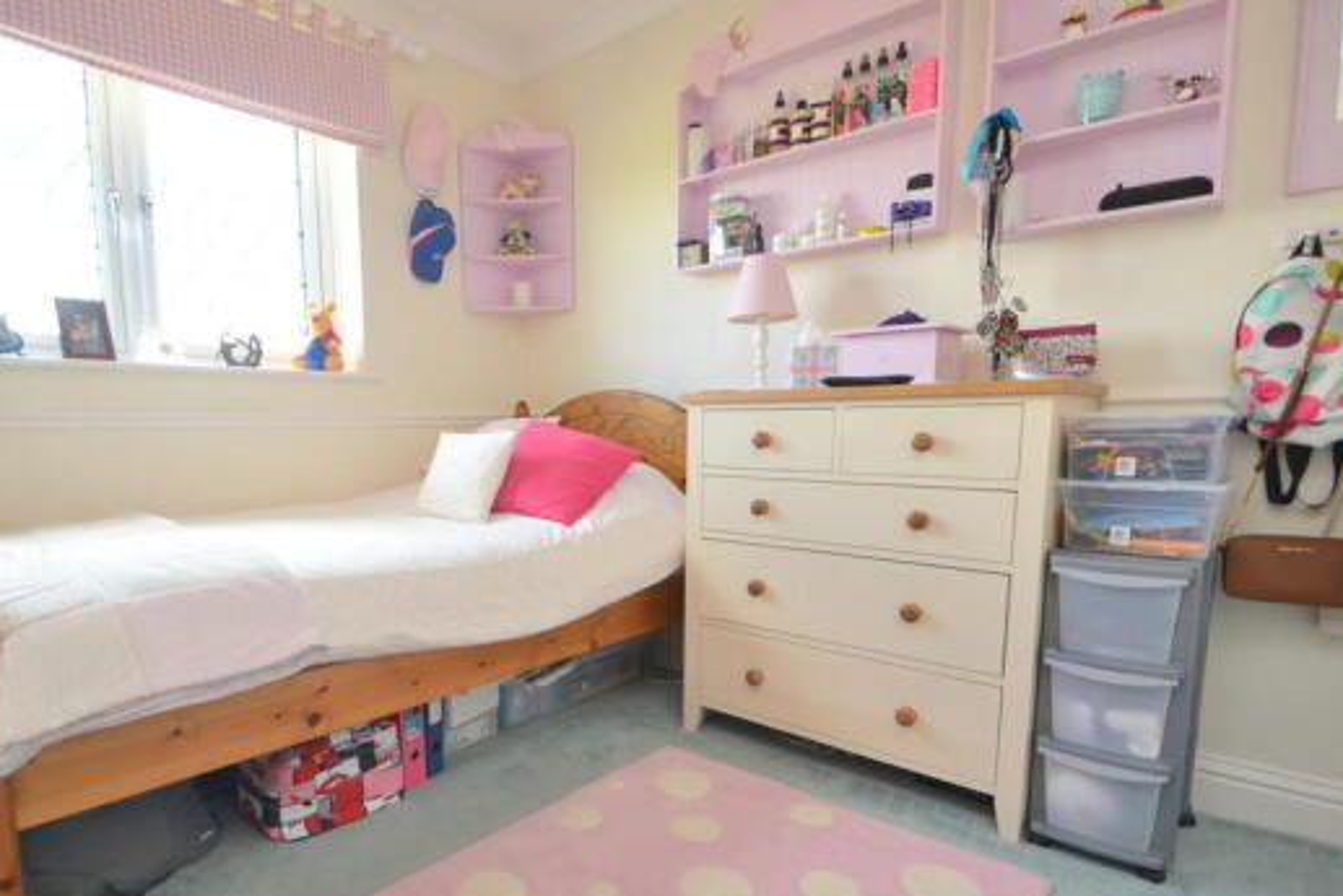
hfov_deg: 86.6
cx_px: 601
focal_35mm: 19
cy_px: 505
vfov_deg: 64.4
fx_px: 709
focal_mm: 10
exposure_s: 1/60
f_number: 4
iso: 400
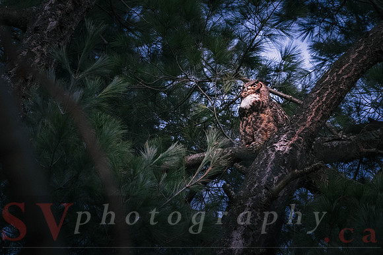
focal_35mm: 595
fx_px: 6330
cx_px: 145
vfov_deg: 2.3
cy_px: 116
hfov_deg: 3.5
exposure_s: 1/40
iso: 3200
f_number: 5.6
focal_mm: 320
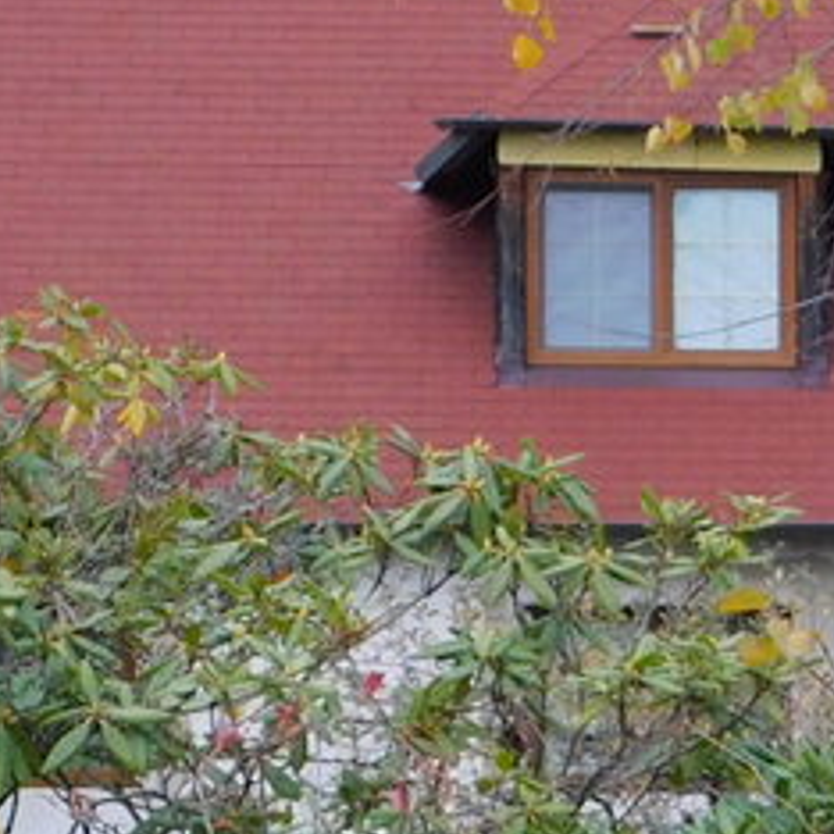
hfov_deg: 6.4
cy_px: 1044
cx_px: 1639
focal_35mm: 267
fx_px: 7278
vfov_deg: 6.5
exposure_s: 1/30
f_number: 4
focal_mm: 10.4
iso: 200
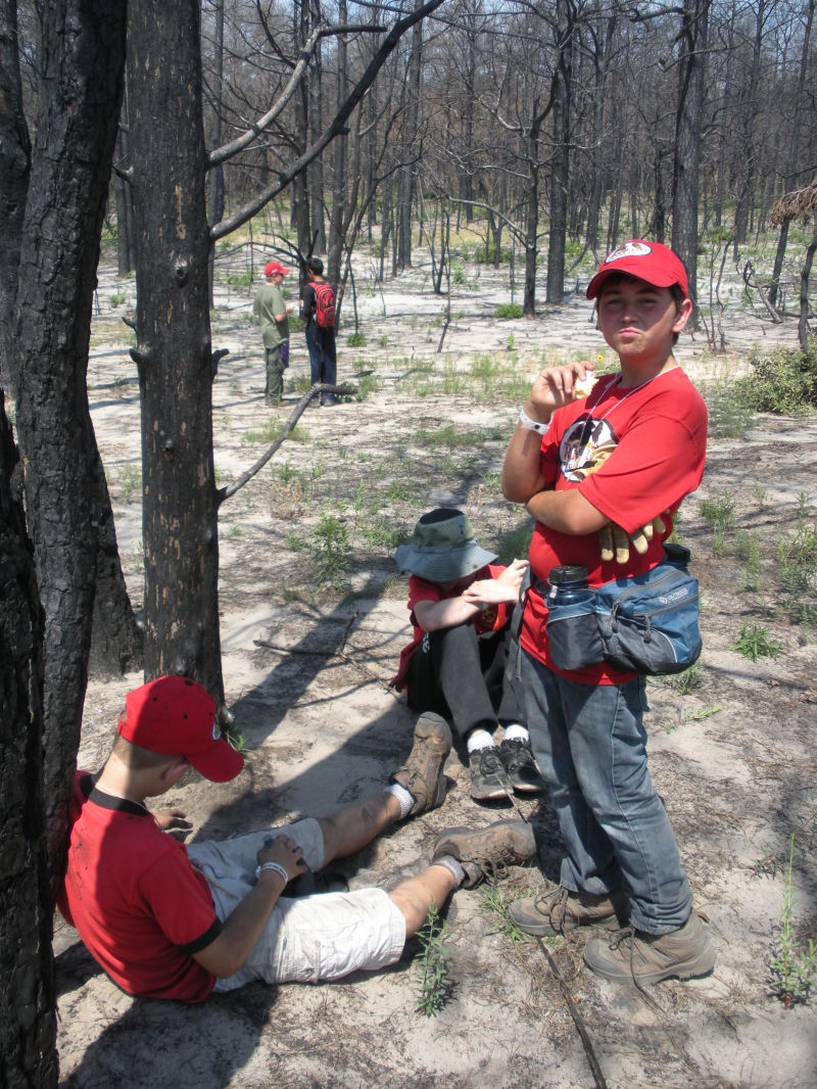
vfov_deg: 51.3
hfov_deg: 39.7
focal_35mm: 36
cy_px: 544
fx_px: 1132
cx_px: 408
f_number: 3.5
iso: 64
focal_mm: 6.3
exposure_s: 1/398
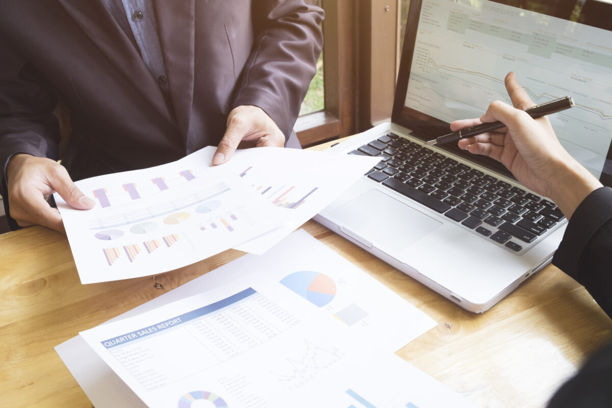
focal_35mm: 42
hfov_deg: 46.4
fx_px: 714
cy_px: 204
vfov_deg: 31.9
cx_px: 306
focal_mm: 27.7
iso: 250
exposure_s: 1/30
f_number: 6.4
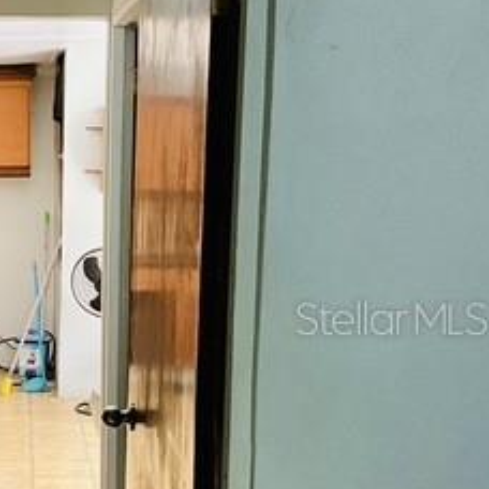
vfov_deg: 23.9
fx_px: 1151
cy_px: 317
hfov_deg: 22.9
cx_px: -17
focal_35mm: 72
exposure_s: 1/60
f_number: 1.8
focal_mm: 3
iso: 160
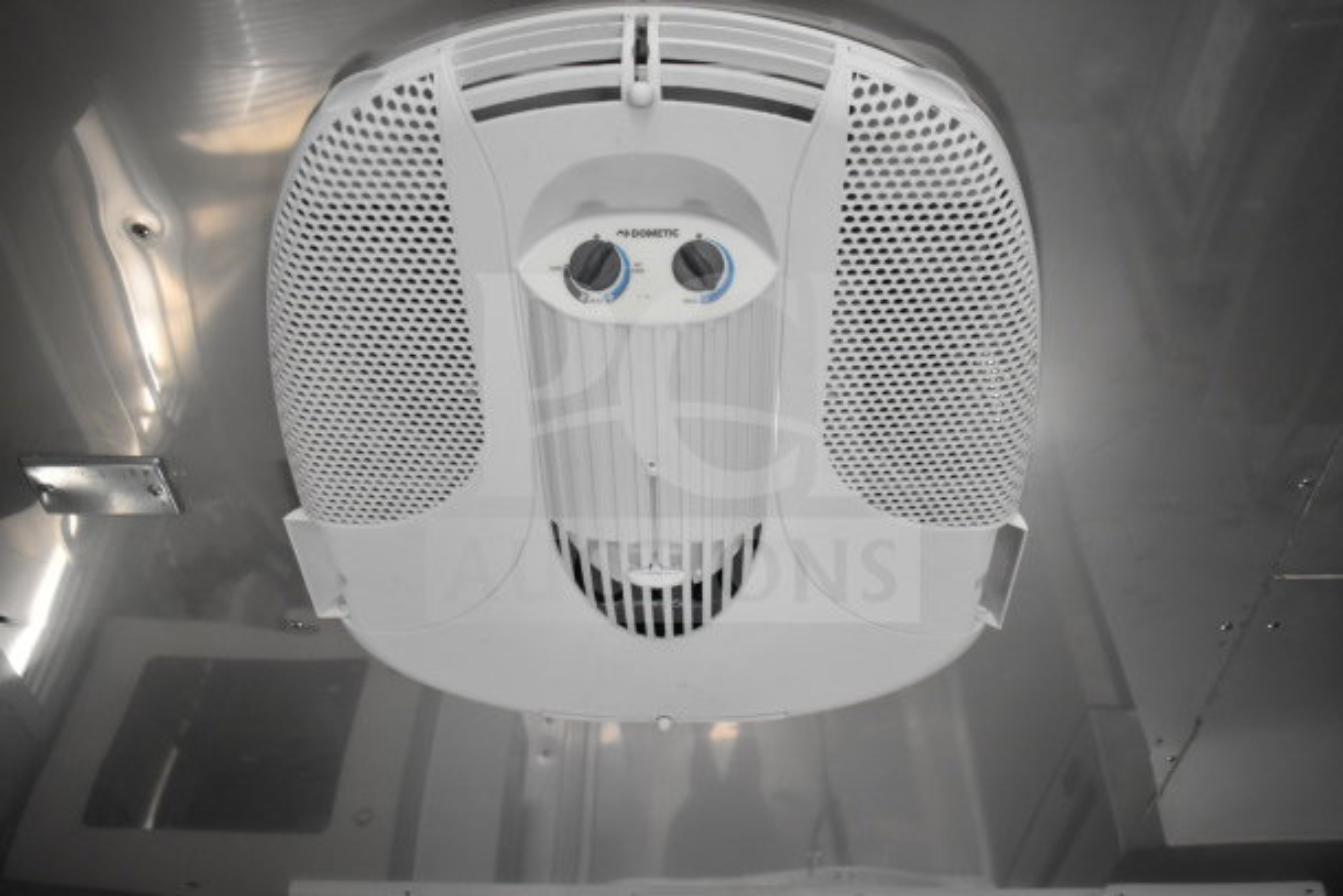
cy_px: 448
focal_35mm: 33
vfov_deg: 40.0
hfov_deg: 57.2
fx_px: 1231
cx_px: 672
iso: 2200
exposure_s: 1/40
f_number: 3.8
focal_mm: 22
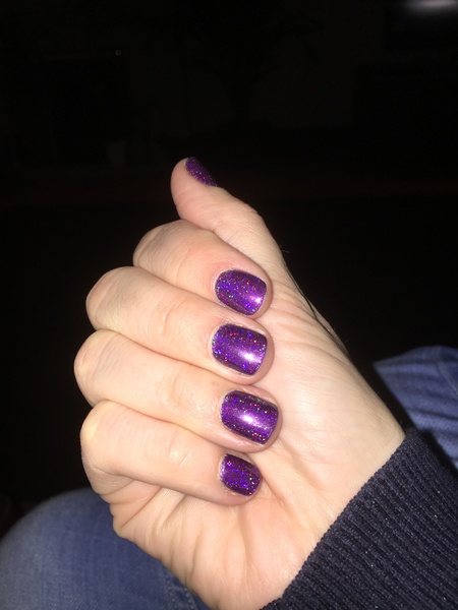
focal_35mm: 29
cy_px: 305
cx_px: 229
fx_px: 512
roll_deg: +3.7
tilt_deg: -27.0
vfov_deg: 61.7
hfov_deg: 48.2
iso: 25
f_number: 2.2
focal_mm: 4.15
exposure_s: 1/91
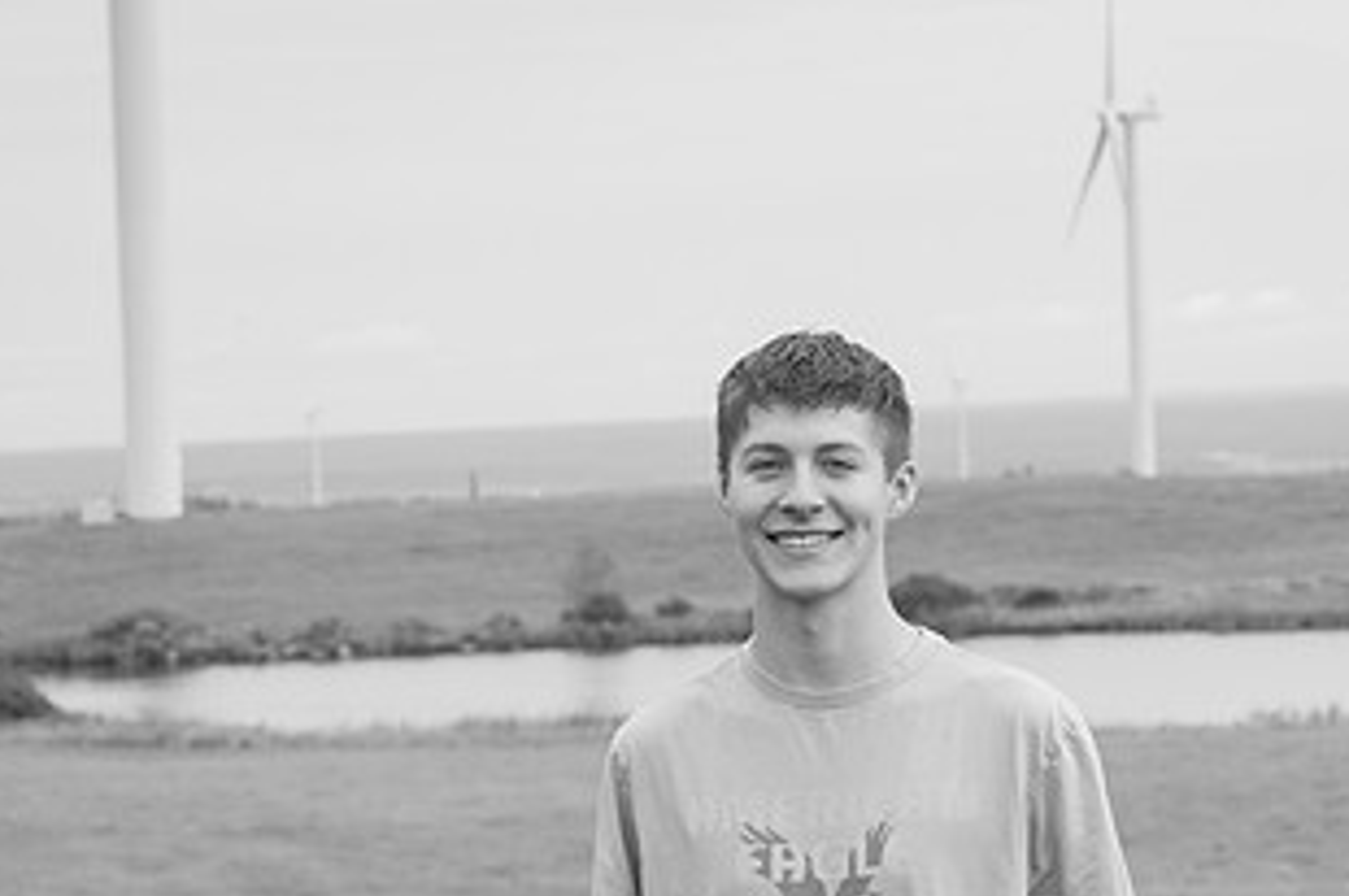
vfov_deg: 6.3
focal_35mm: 217
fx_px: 8123
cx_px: 862
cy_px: 835
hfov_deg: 9.5
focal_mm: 116
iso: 400
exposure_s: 1/250
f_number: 13
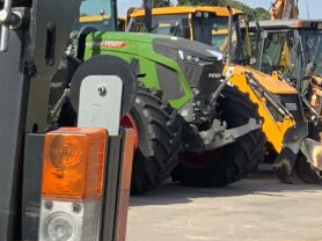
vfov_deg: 13.2
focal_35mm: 107
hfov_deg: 16.3
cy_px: 333
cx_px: -203
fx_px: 994
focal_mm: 3
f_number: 1.8
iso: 16
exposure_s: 1/1490
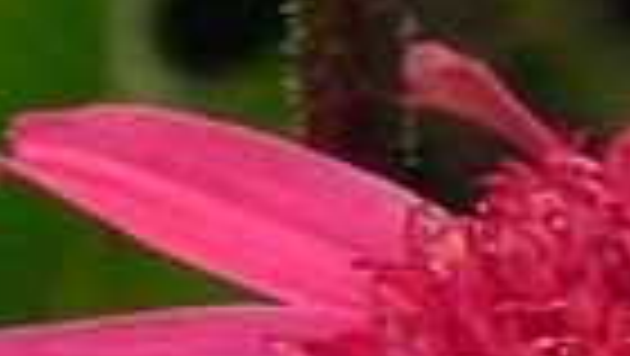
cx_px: 698
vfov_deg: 1.2
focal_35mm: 1011
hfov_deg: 2.1
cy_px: -198
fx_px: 16902
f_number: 5
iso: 160
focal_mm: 28.8
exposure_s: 1/30
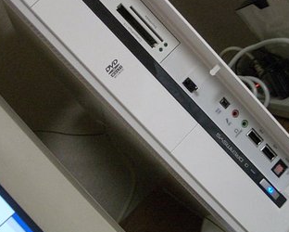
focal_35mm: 56
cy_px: 97
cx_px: 168
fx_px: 479
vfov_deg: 27.1
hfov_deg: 33.5
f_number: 2.6
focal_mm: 5.8
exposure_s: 1/40
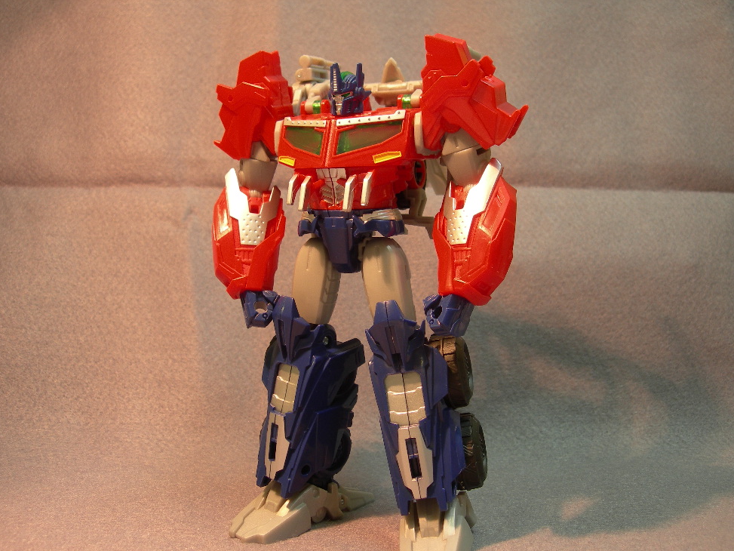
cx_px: 356
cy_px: 288
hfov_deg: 46.8
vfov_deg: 36.0
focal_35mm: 40
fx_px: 848
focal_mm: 7.8
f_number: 2.8
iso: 50
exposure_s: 1/12
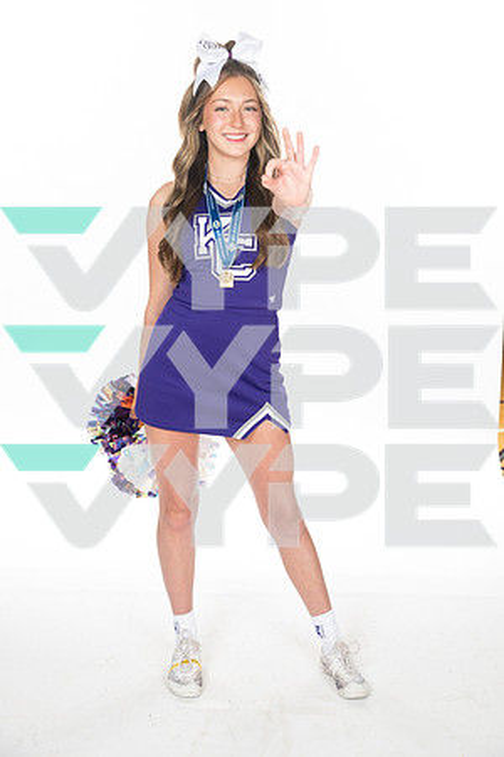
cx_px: 252
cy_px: 378
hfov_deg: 24.6
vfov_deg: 36.2
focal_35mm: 55
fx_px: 1155
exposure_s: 1/320
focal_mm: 55
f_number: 7.1
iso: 800
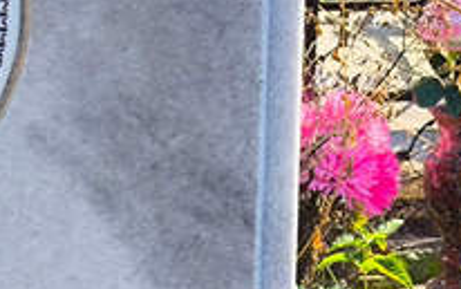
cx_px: -97
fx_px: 2590
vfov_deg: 6.3
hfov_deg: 10.0
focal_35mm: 206
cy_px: 486
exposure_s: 1/1201
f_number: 1.7
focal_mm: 4.71
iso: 50
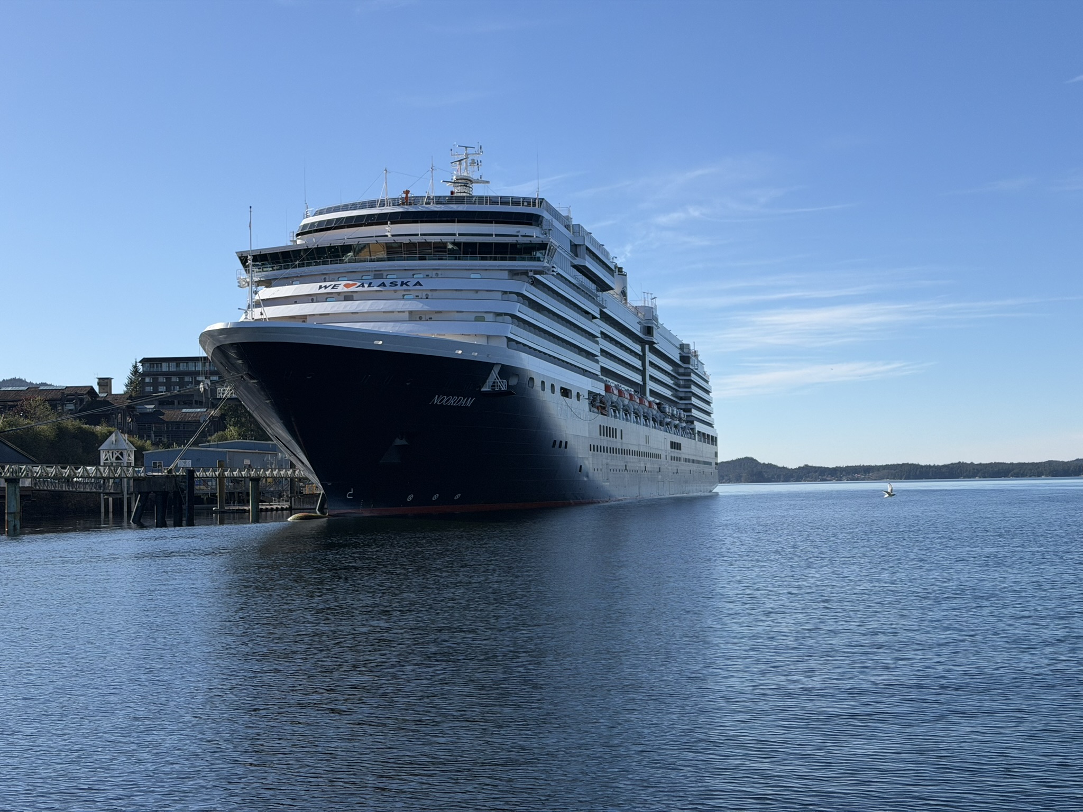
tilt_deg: +2.3
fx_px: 1502
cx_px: 542
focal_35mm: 48
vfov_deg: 30.3
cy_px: 406
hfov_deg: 39.7
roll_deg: +1.6
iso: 80
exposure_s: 1/7143
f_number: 1.78
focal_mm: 6.76
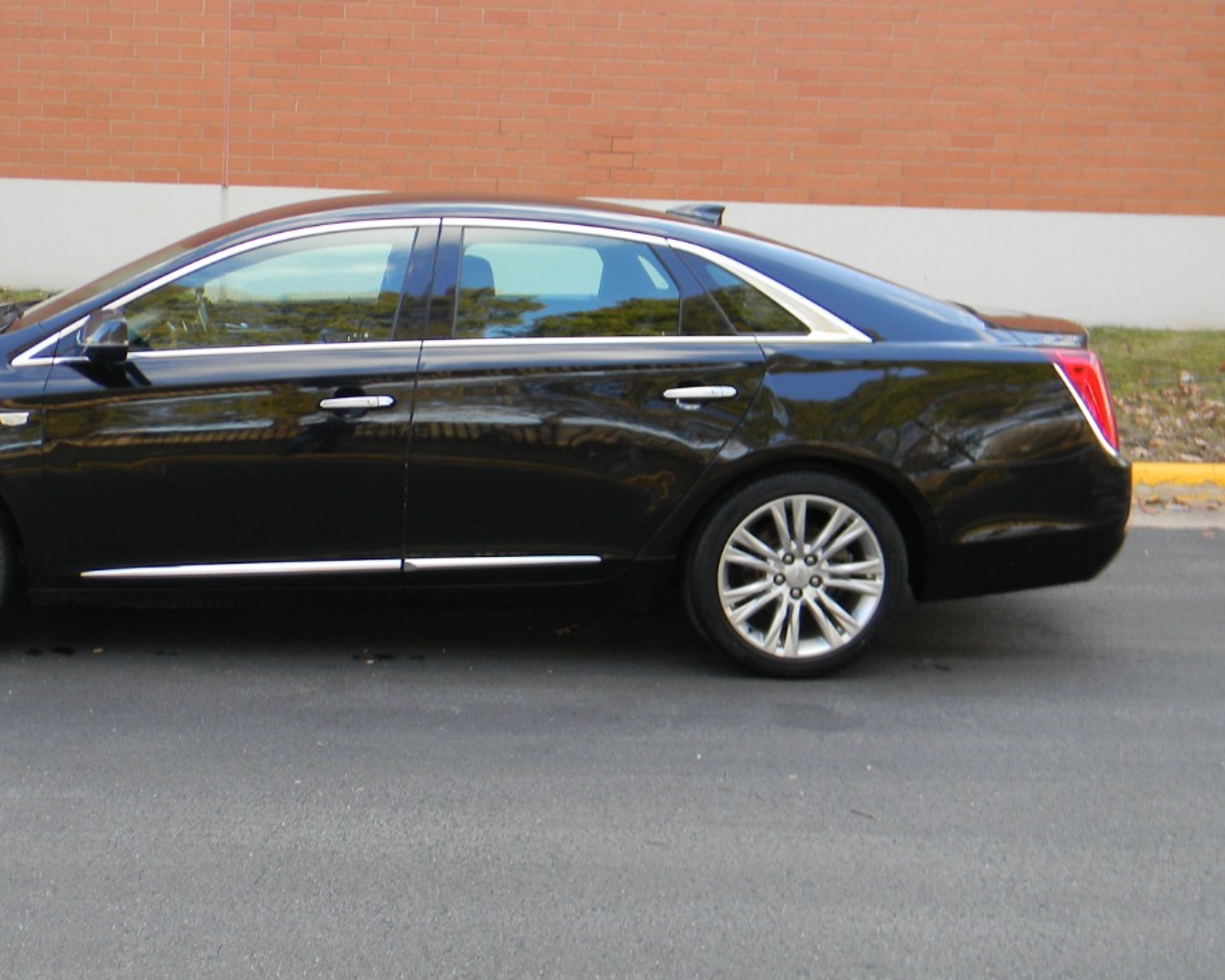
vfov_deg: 34.9
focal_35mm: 43
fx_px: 1559
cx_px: 386
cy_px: 446
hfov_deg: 42.2
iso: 80
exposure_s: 1/52.2
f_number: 3.5
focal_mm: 5
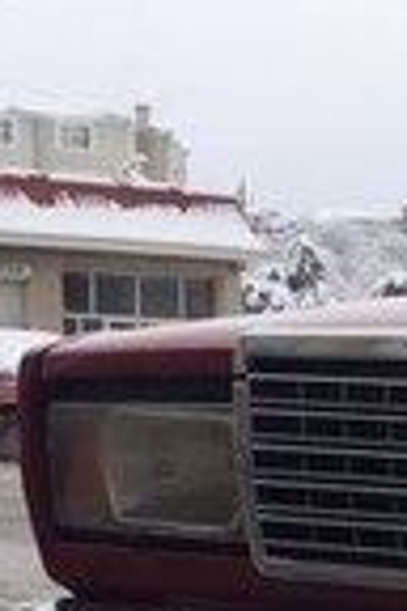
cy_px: 524
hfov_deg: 8.9
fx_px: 2340
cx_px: 1018
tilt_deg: -3.5
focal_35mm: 138
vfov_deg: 14.7
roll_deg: +0.9
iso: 32
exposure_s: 1/1520
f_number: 2.2
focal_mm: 4.15
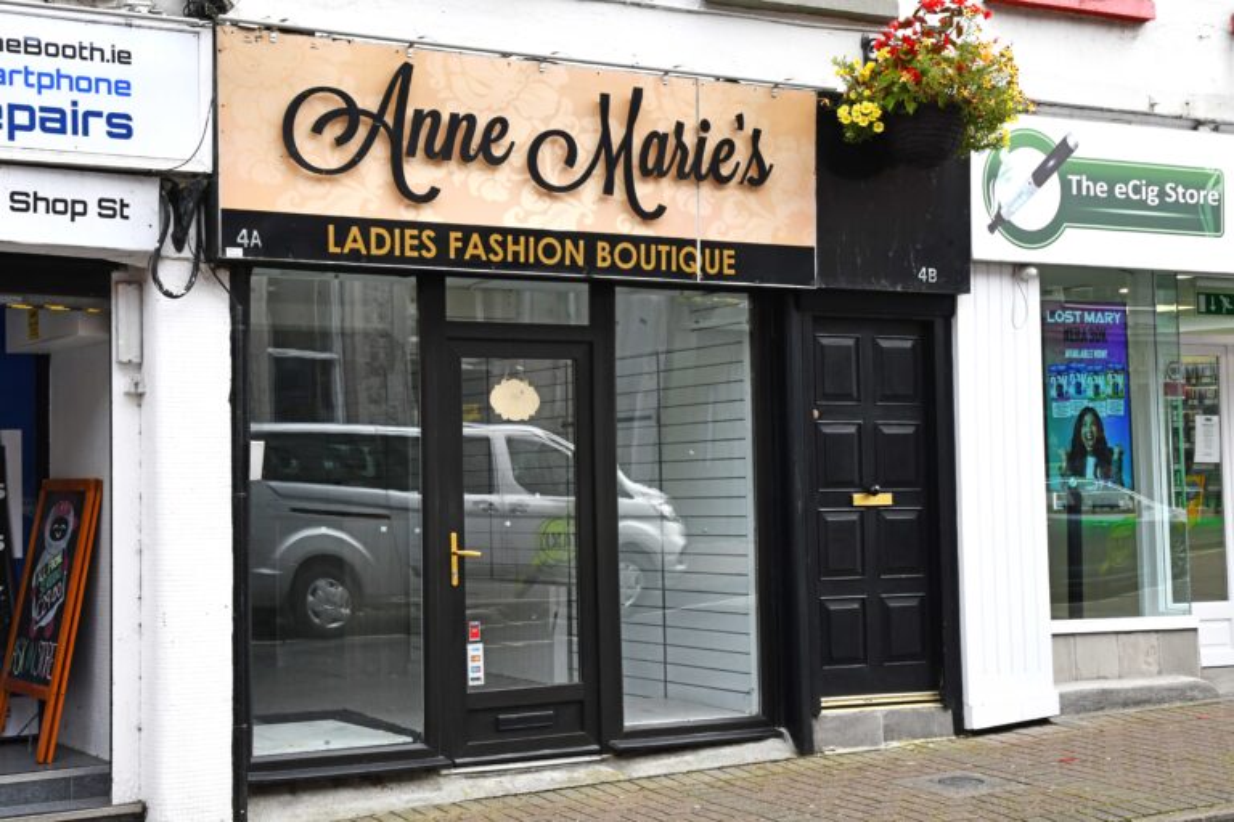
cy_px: 411
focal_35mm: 40
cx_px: 617
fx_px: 1371
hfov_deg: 48.5
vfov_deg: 33.4
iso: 500
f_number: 16
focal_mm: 40
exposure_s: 1/100
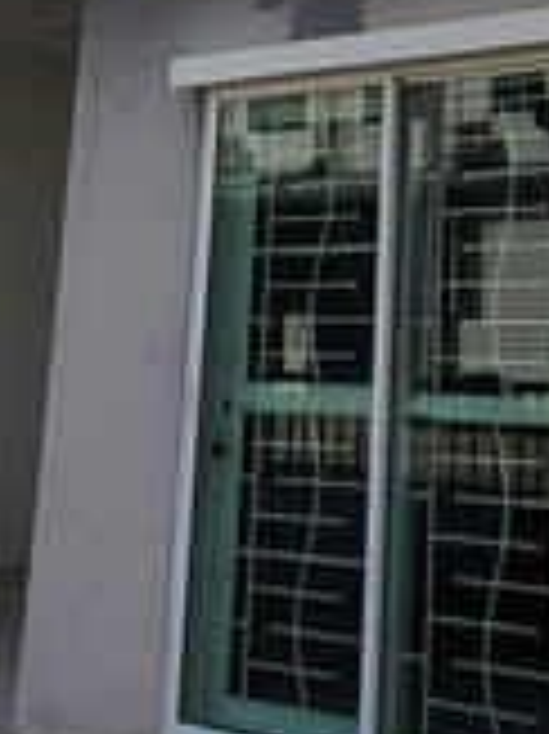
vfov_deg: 26.9
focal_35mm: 64
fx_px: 1355
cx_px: 698
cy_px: -140
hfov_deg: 21.0
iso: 40
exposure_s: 1/2134
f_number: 2.2
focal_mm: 1.74
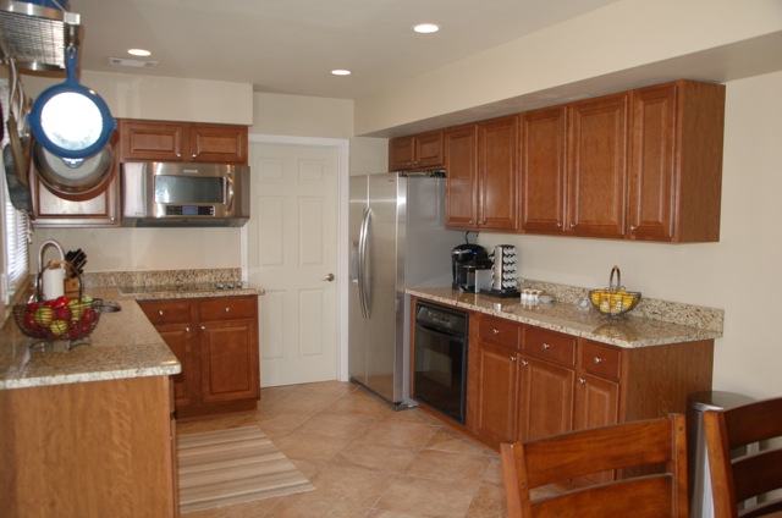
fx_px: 683
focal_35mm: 32
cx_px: 391
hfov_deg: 59.6
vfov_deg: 41.5
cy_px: 259
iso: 400
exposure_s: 1/60
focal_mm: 21
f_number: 3.8
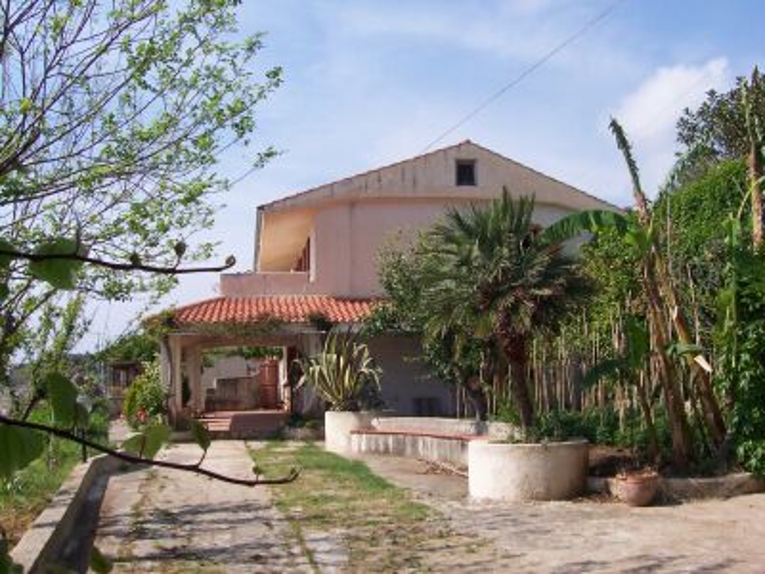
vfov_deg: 38.7
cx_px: 382
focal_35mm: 37
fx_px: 818
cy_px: 287
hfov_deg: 50.1
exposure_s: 1/500
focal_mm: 5.6
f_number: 5.6
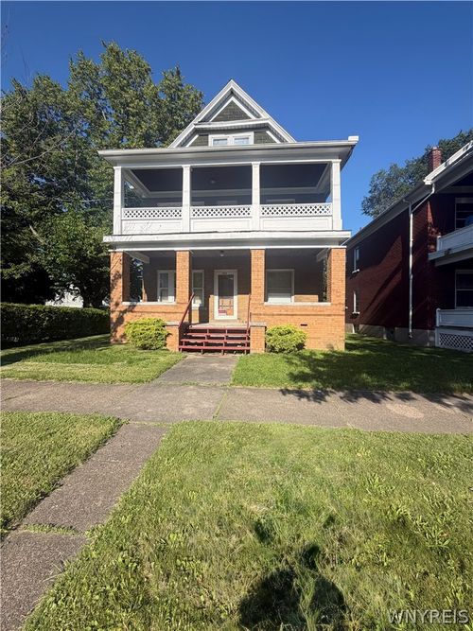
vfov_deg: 102.1
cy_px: 316
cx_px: 236
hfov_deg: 85.7
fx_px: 255
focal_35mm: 14
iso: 32
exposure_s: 1/770
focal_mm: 2.22
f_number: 2.2
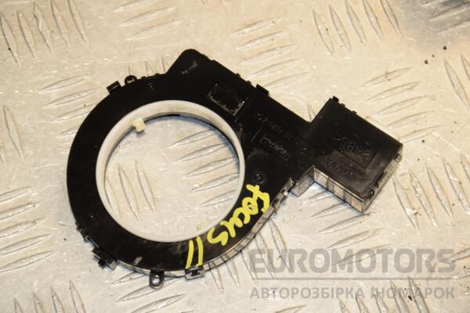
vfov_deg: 11.4
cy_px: 156
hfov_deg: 17.1
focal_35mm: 120
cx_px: 235
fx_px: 1567
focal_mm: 80
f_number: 8
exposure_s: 1/200
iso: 800
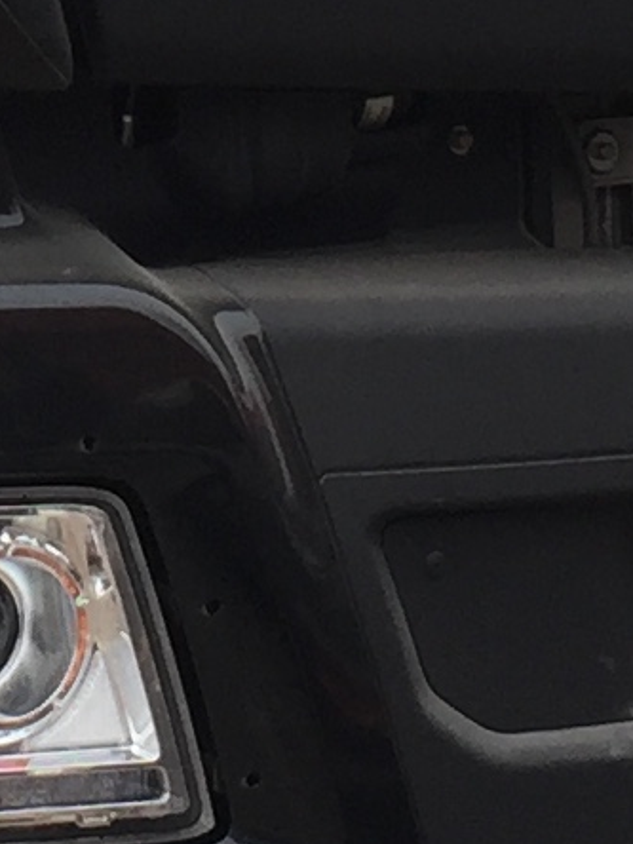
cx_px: -87
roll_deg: +2.8
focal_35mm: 213
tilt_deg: +0.1
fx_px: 5193
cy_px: -409
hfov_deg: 6.9
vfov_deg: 9.1
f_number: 2.2
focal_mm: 4.15
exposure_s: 1/150
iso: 32
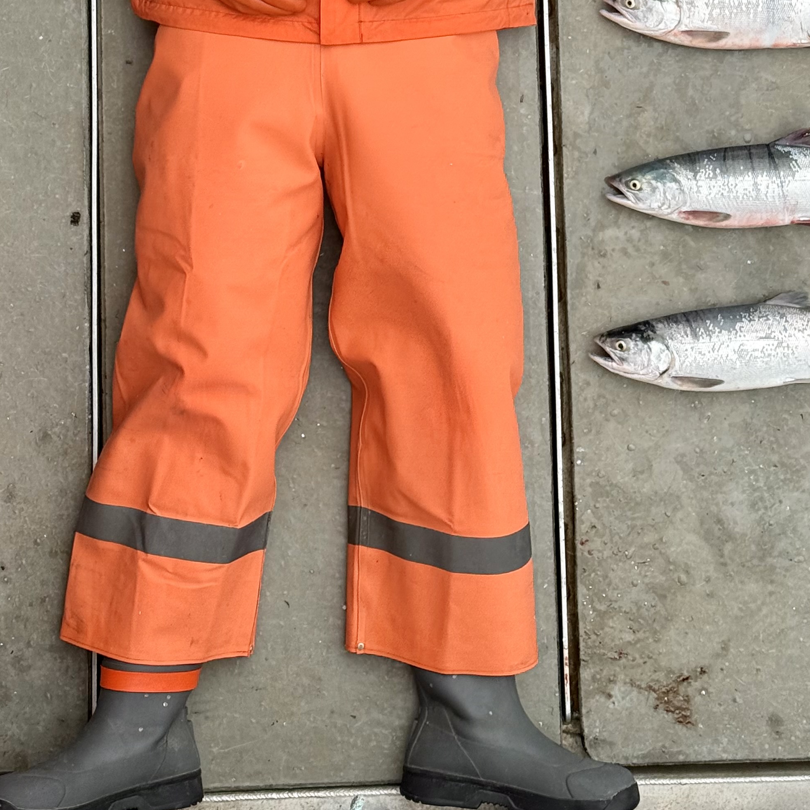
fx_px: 2303
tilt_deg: -83.5
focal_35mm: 87
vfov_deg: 19.5
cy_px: 35
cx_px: 430
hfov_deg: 19.9
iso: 80
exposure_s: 1/2273
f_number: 1.78
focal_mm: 6.76
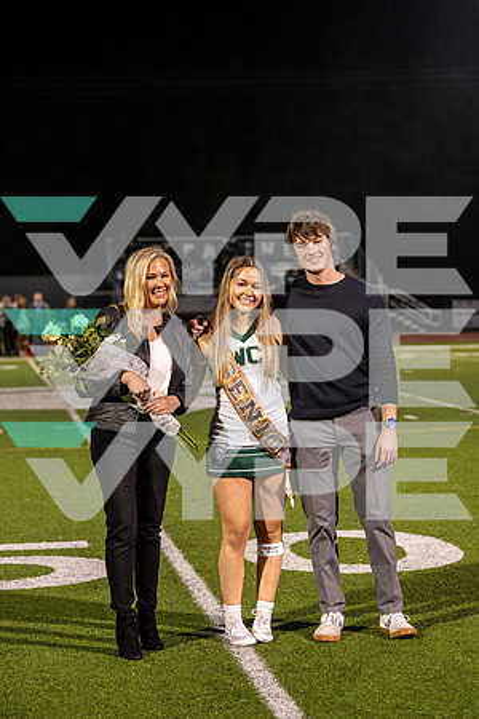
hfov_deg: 14.6
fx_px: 1876
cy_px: 360
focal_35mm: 94
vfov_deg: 21.7
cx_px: 240
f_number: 4
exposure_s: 1/125
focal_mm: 94
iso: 640
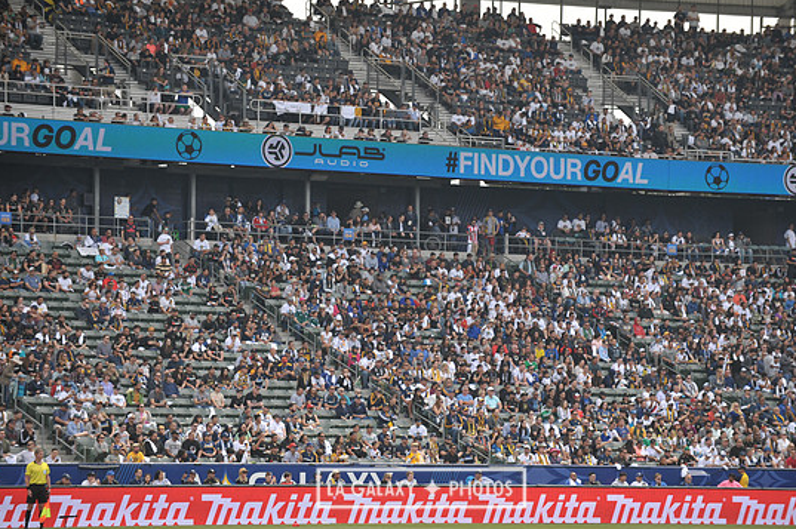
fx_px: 3579
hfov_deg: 12.7
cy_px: 265
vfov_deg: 8.5
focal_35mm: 162
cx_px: 421
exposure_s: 1/2500
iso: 320
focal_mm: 150
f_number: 3.5
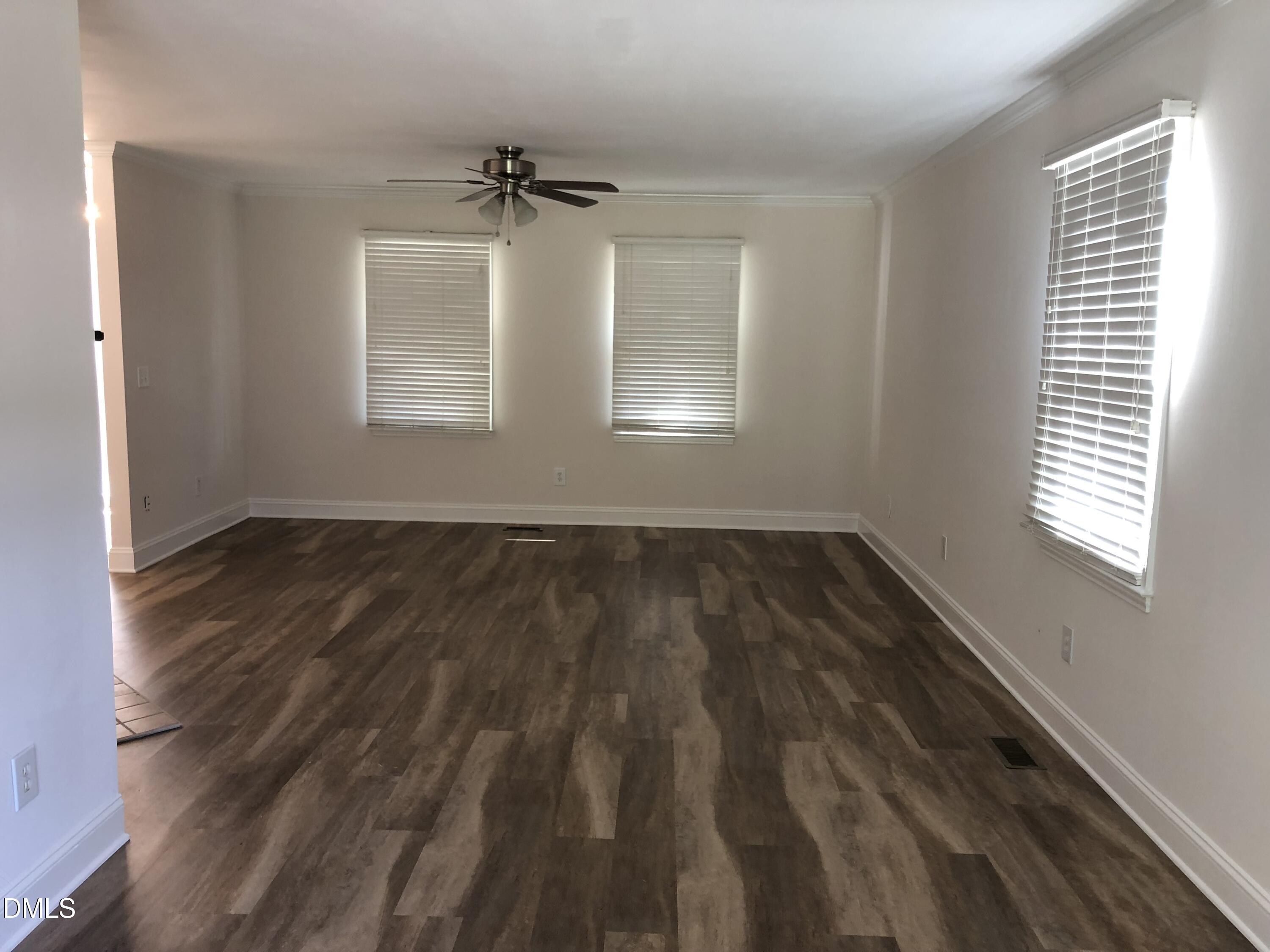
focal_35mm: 28
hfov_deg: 63.4
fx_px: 1027
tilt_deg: -6.1
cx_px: 635
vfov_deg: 49.7
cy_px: 476
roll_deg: -1.8
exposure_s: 1/24
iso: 40
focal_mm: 4
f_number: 1.8
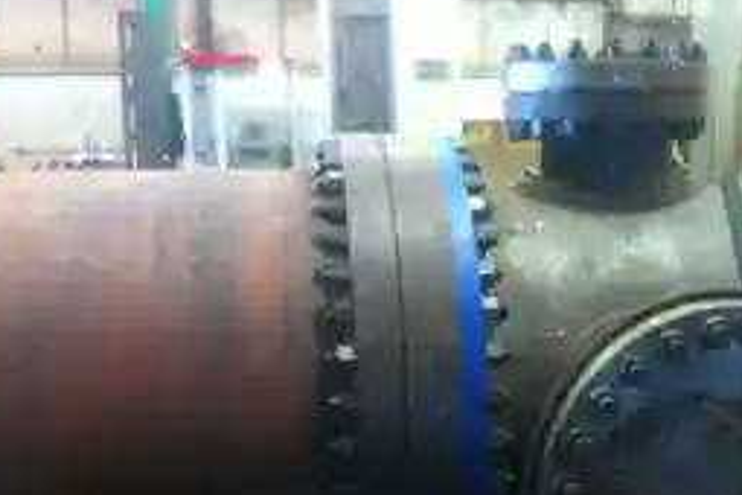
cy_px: 342
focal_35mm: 57
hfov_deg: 34.4
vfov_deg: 23.6
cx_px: 544
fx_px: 1175
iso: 500
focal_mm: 3.85
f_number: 2.8
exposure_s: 1/15
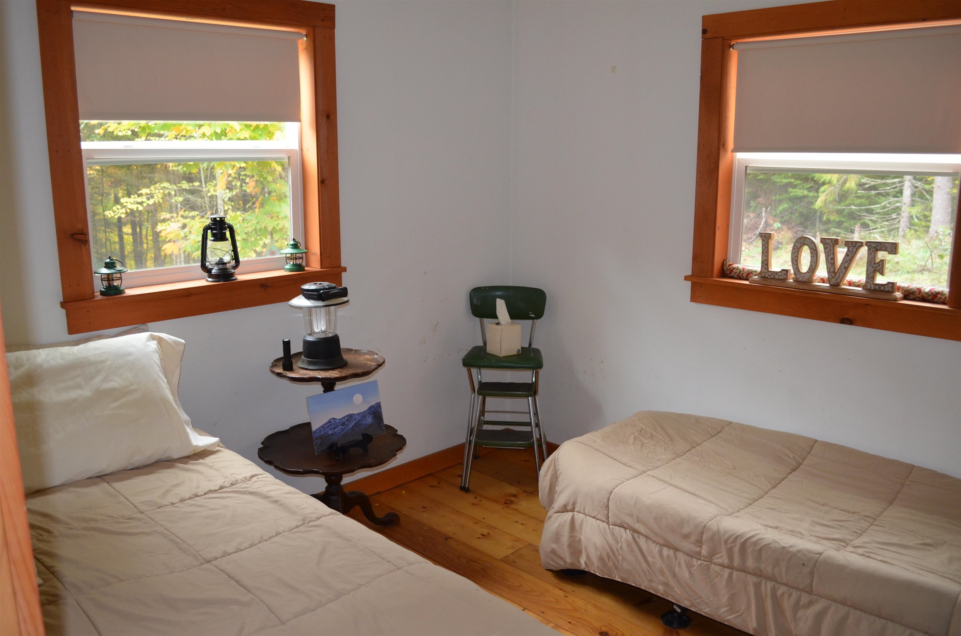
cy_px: 318
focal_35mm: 30
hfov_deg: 62.0
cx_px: 480
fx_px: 799
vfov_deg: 43.4
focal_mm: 20
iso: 1100
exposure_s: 1/60
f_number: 3.8
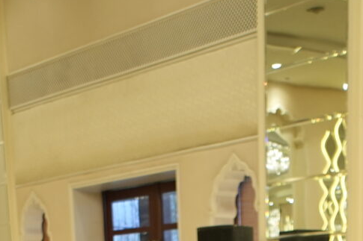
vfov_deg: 11.4
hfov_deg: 21.3
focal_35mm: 95
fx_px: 958
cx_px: 281
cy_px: 616
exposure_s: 1/160
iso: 400
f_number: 2.8
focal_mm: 18
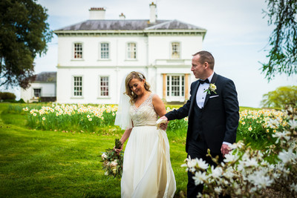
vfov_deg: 19.1
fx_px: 588
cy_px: 99
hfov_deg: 28.4
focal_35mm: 71
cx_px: 148
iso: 160
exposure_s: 1/640
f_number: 4.5
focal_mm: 70
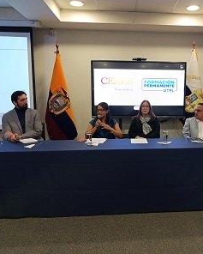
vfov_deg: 57.2
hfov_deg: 46.2
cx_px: 139
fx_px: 233
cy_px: 124
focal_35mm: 31
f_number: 1.6
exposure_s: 1/50
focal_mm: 6.14
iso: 800
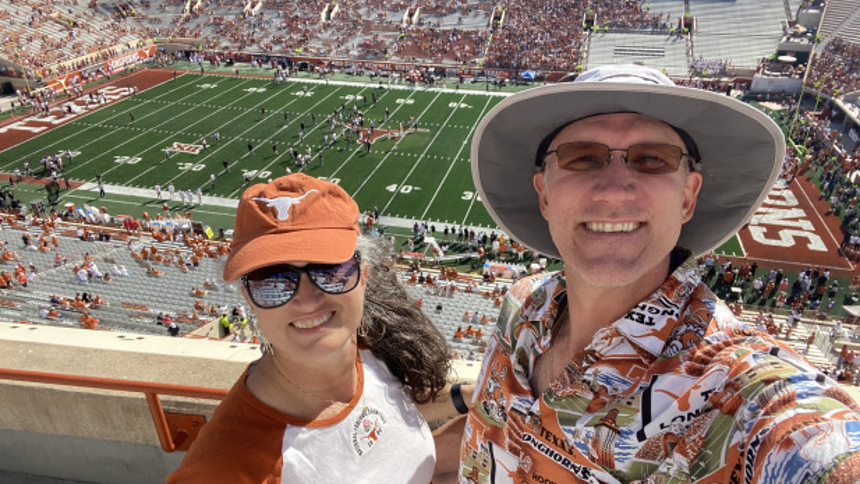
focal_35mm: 26
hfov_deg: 71.9
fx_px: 593
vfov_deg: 44.4
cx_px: 435
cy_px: 245
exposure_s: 1/515
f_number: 2.2
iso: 25
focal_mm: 2.71
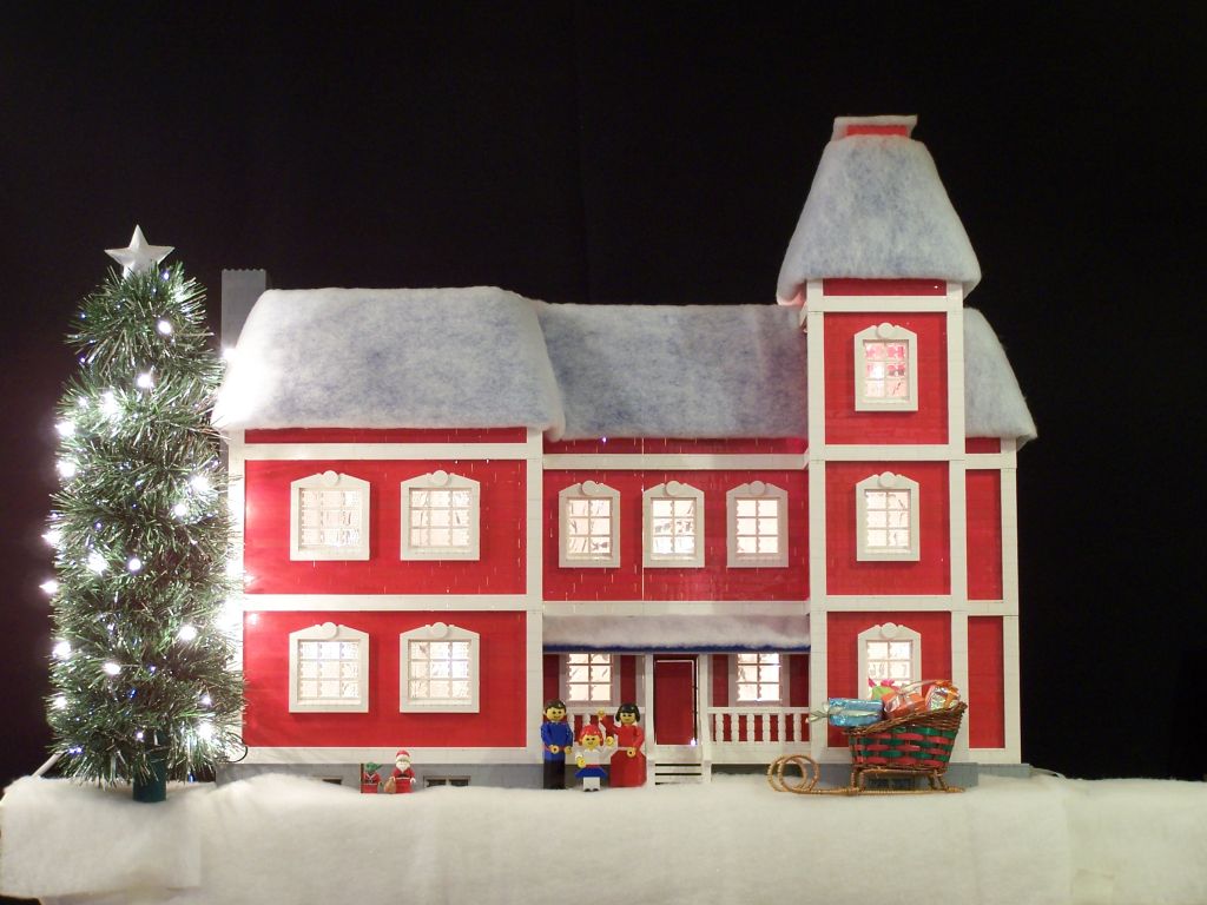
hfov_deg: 23.8
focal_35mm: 82
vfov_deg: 18.0
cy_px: 452
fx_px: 2859
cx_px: 604
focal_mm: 13.7
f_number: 3.2
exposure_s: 1/3
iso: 80
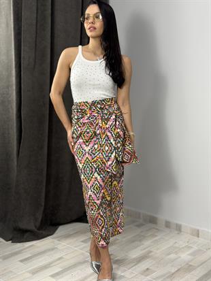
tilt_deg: -7.6
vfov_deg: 39.6
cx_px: 106
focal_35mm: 48
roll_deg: -1.4
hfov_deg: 30.3
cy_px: 140
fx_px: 390
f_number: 1.78
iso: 160
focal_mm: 6.86
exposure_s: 1/100
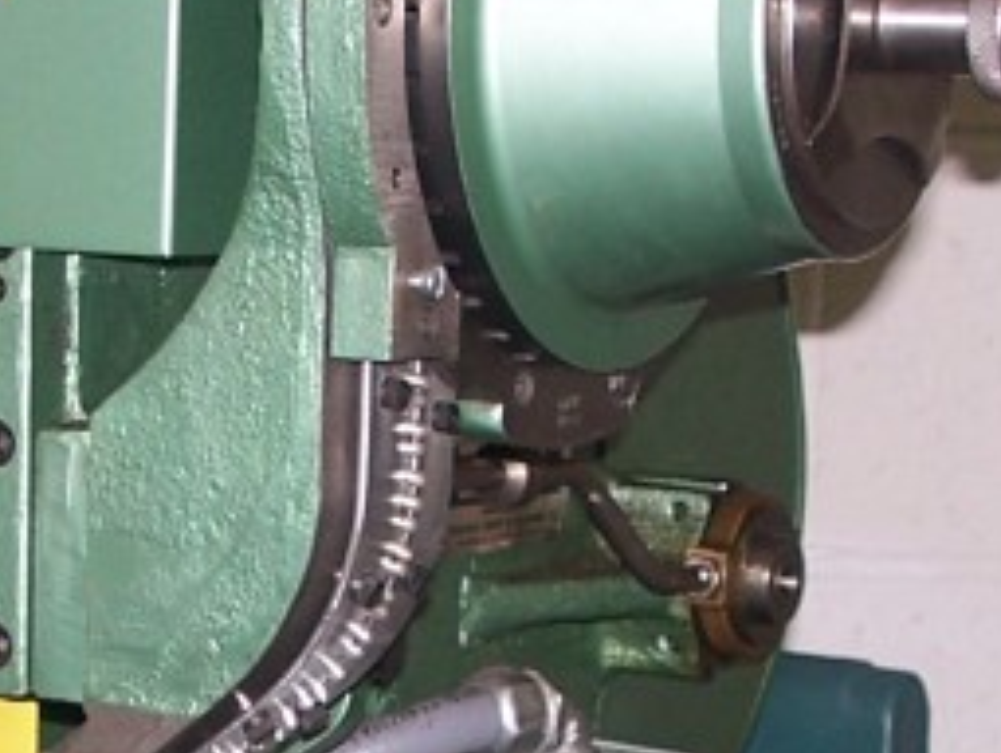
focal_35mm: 137
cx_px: 287
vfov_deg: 10.7
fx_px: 3967
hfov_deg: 14.3
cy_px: 851
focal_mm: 6
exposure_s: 1/60
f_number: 2.8
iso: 80
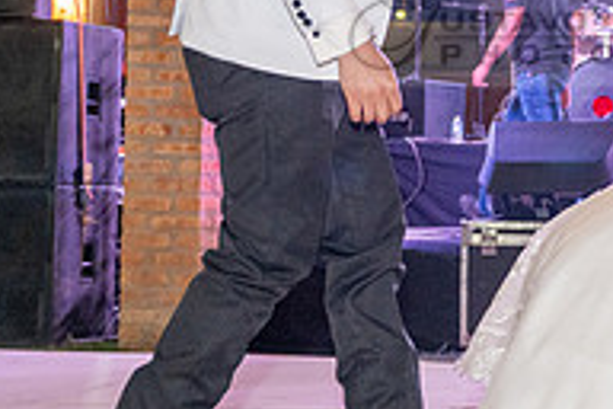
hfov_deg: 18.8
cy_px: 11
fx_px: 1805
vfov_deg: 12.8
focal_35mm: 106
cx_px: 600
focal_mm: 35
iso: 2500
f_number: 5
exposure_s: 1/80
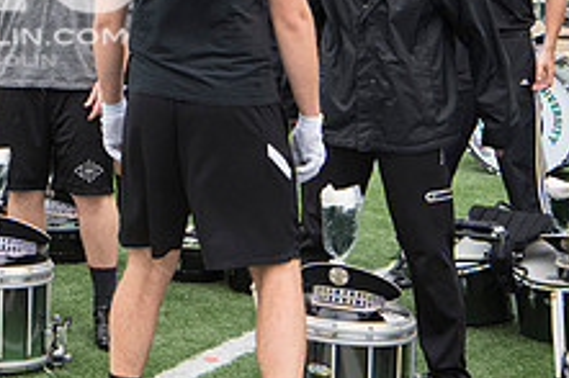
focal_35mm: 126
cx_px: -51
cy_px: -55
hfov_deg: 15.8
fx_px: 1990
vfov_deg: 10.7
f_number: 5.6
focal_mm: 48
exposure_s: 1/500
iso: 640
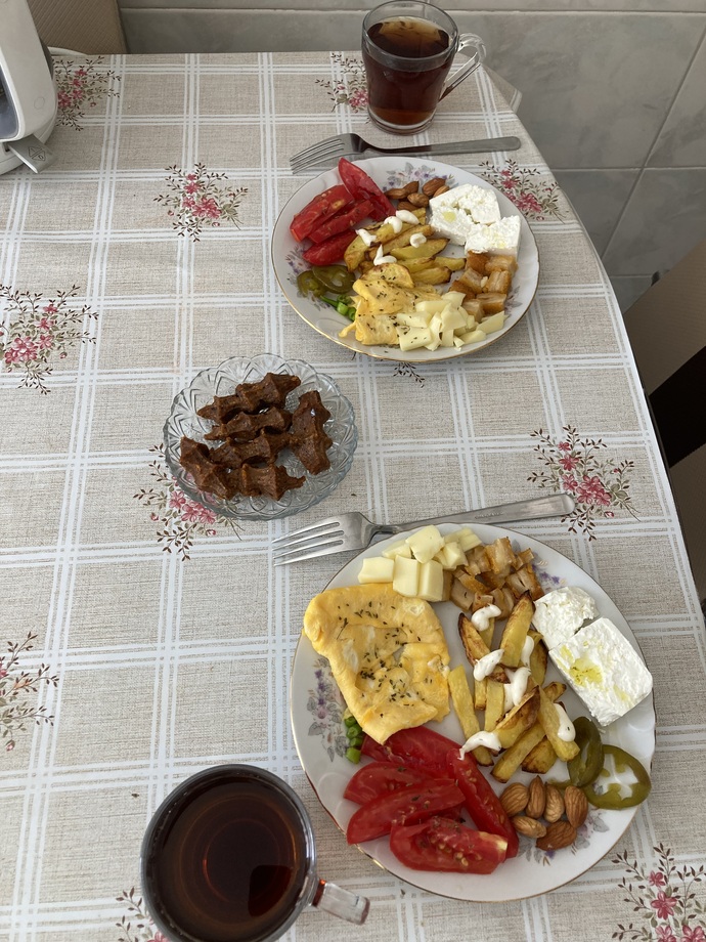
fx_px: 761
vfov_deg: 63.4
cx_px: 353
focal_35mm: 28
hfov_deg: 49.7
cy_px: 471
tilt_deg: -61.1
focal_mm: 3.99
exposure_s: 1/121
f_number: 1.8
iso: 50
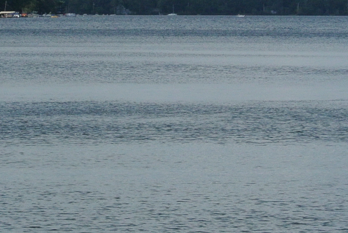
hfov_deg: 6.9
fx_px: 2885
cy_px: 93
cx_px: 79
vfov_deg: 4.6
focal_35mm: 298
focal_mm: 30
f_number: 9
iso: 400
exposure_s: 1/1250
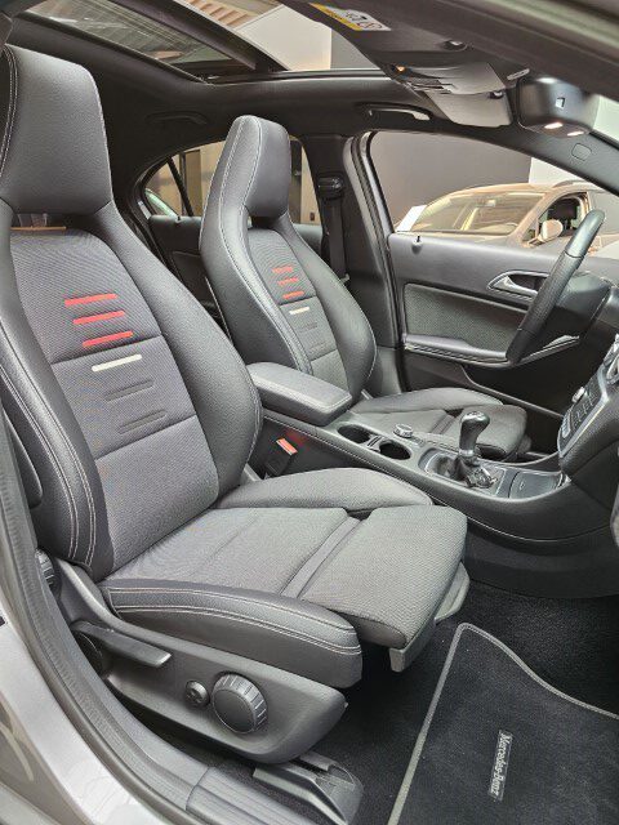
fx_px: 548
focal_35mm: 23
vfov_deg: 73.9
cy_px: 412
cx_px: 310
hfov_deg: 58.9
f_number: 1.7
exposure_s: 1/100
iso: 320
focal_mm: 6.3
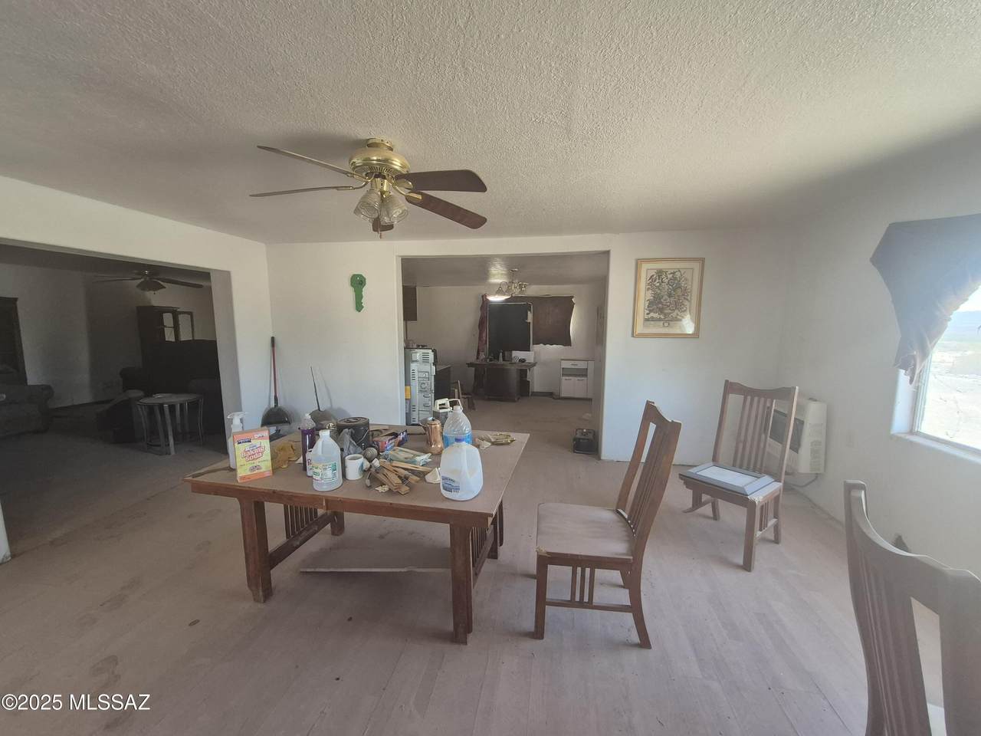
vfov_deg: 89.9
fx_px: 368
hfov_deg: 106.2
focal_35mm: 13
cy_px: 368
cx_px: 490
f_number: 2.2
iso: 100
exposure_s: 1/60
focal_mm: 1.74
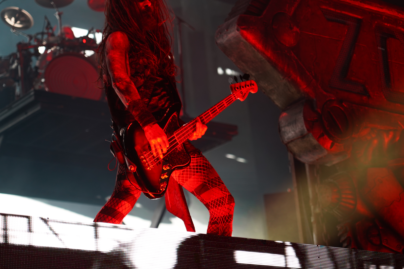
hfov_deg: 19.5
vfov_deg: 13.0
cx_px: 202
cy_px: 134
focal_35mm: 105
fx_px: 1178
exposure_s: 1/125
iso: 1000
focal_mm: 105
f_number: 4
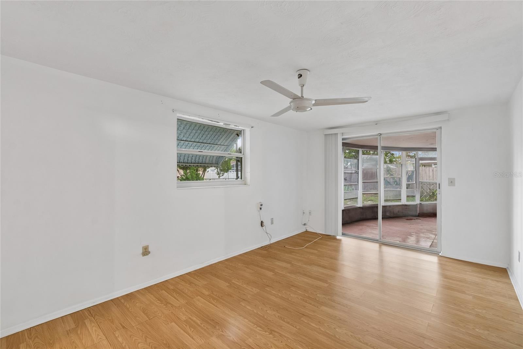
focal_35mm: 15
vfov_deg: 77.3
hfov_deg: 100.4
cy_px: 174
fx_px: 218
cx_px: 262
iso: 100
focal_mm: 10
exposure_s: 1
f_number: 7.1
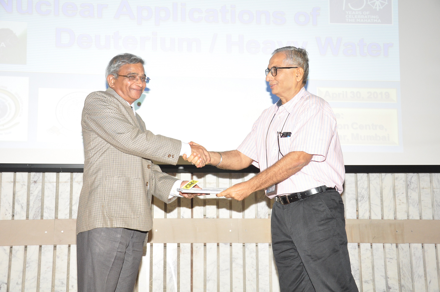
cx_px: 220
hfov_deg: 35.1
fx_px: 696
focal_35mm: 57
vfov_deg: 23.7
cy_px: 146
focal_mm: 38
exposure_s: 1/125
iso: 1250
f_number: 5.6
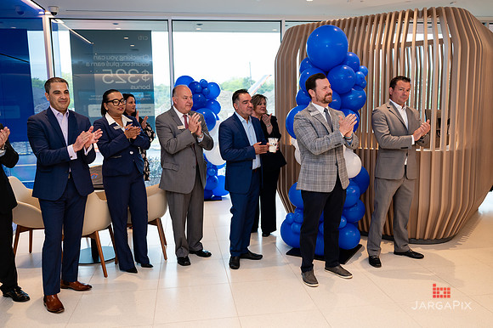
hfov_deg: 59.4
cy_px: 163
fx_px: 432
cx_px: 249
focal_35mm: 32
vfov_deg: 41.6
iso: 500
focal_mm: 30.5
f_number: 3.5
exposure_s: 1/200
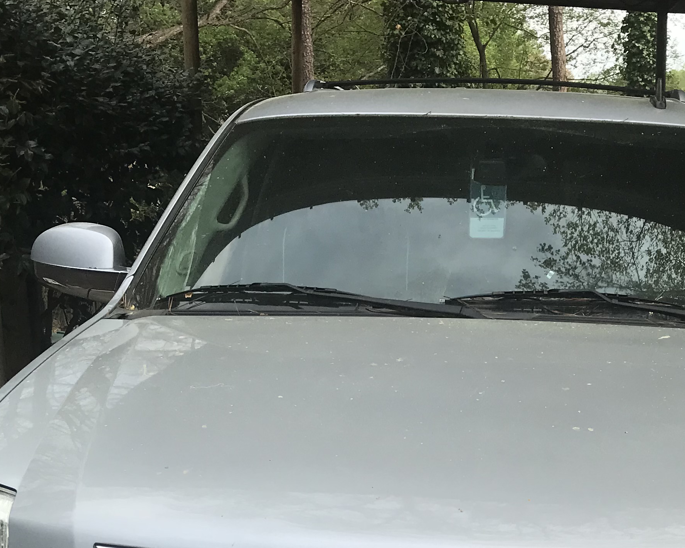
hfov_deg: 30.3
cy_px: 556
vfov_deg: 23.5
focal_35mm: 62
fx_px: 1257
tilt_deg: -15.3
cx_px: 448
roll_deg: -0.2
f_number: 1.8
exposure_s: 1/1153
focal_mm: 3.99
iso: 20
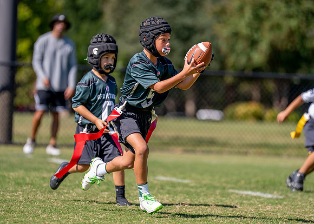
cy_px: 112
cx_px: 173
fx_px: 2341
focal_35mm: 263
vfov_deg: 5.5
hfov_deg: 7.7
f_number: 2.8
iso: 200
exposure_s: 1/3200
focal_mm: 200
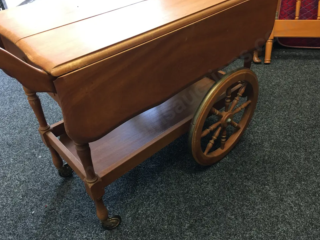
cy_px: 116
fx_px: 287
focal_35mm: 31
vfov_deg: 45.4
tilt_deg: -37.0
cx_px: 165
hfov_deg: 58.4
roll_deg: +2.1
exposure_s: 1/17
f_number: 2.2
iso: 64
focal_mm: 4.15
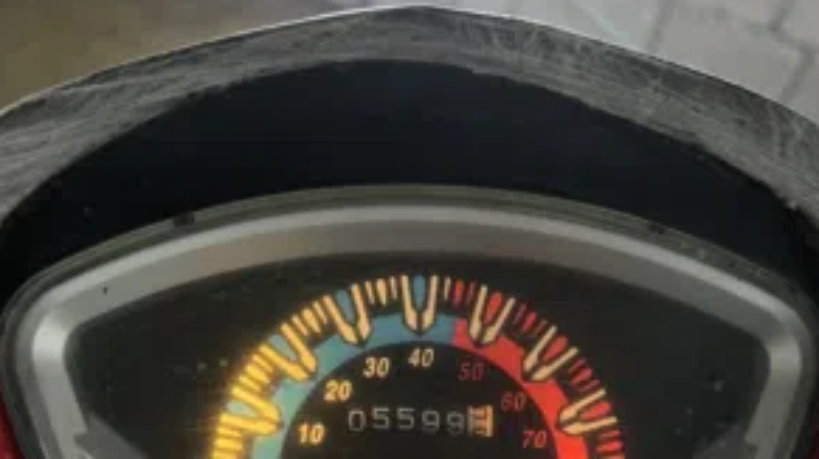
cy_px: 470
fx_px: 846
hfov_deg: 51.7
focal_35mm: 39
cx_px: 417
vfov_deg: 28.3
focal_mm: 5.7
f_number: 1.5
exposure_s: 1/30
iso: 640
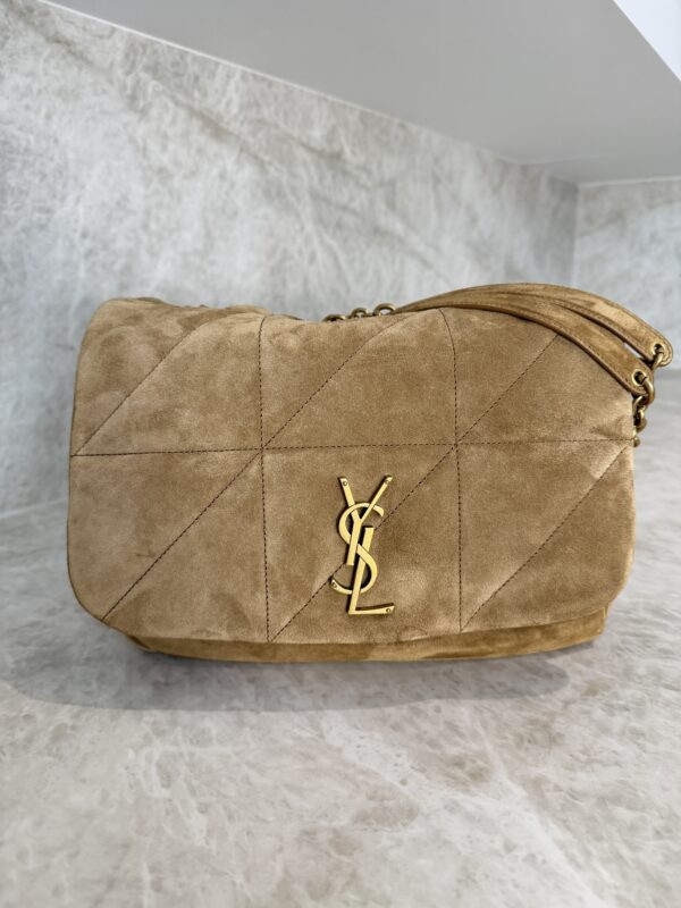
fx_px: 630
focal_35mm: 24
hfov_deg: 56.8
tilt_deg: -14.9
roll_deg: +0.1
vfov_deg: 71.6
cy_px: 454
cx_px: 340
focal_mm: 6.76
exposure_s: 1/120
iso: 250
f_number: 1.78
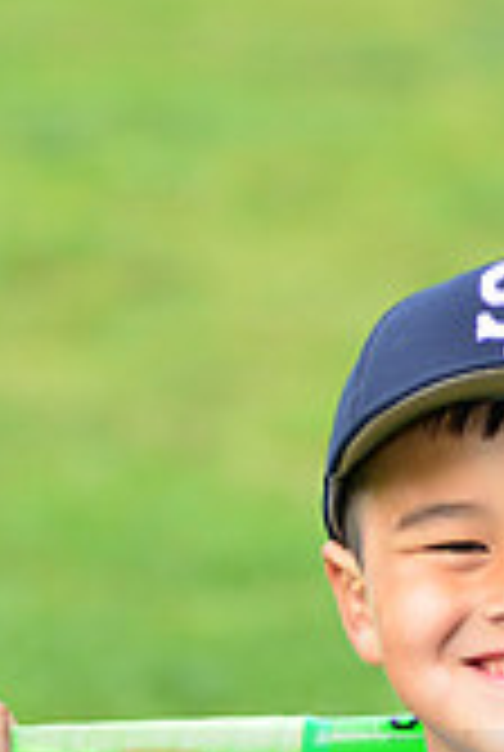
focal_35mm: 555
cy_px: 790
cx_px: 567
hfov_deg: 2.5
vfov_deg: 3.7
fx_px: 11606
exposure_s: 1/200
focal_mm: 160
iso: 320
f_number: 5.6
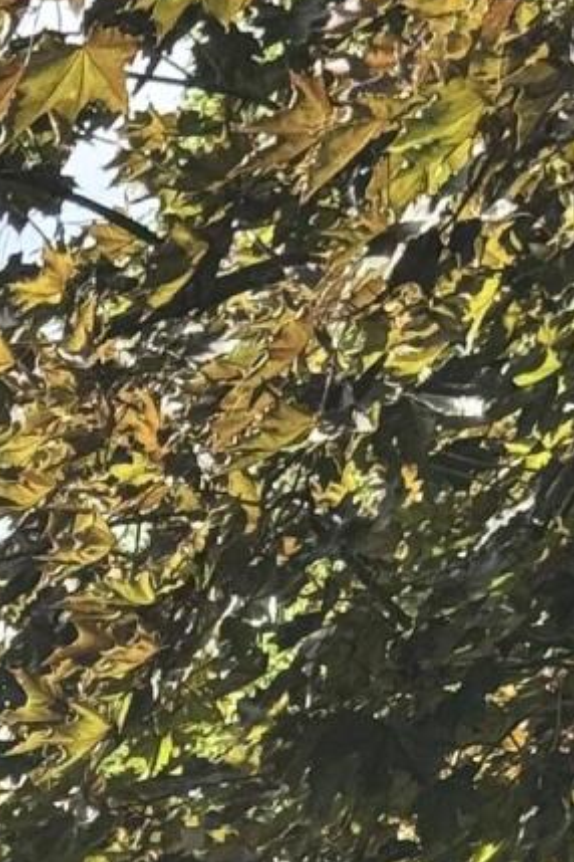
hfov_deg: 5.8
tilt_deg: -5.6
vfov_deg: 8.3
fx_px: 5572
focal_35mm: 233
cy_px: 1818
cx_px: -550
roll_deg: +1.3
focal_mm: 6.76
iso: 64
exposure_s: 1/1152
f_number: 1.78
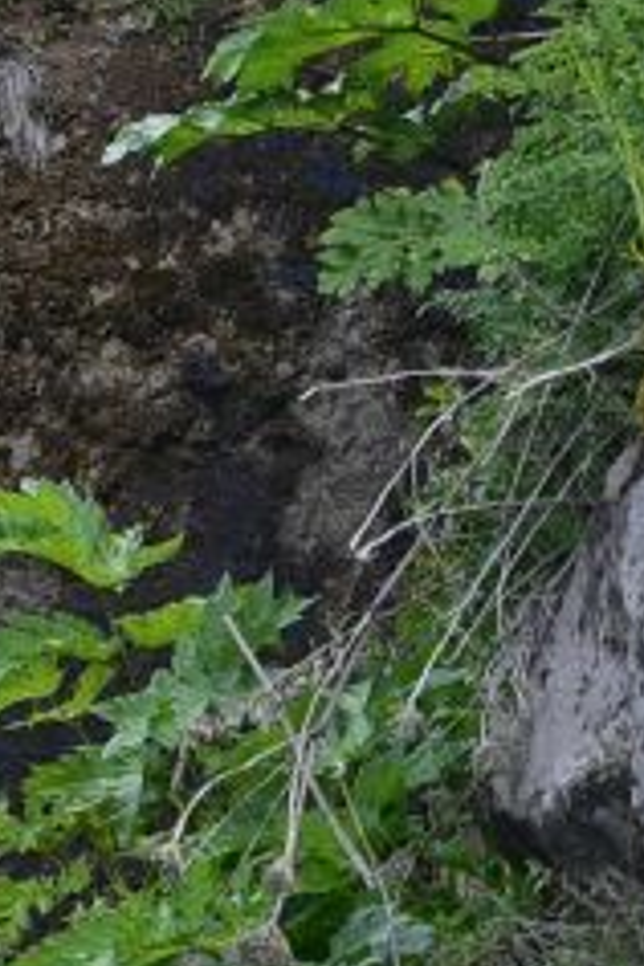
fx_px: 7352
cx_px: -866
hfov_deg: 4.9
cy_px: -240
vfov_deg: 7.4
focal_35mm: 274
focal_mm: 50
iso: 250
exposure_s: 1/640
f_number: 3.5
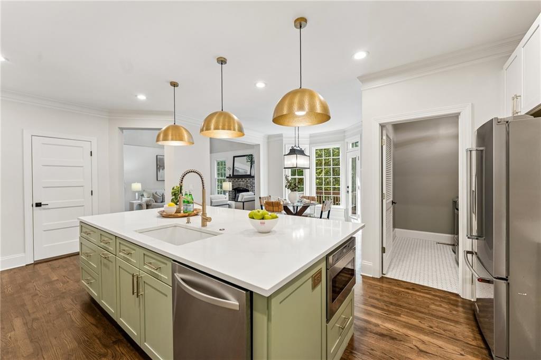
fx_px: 210
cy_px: 180
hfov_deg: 104.3
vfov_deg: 81.1
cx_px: 270
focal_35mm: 14
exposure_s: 1/13
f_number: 8
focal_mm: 14
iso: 320
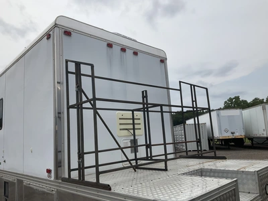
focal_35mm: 29
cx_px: 134
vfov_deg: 48.2
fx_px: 225
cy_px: 100
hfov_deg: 61.7
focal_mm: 3
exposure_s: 1/2959
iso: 25
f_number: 1.8
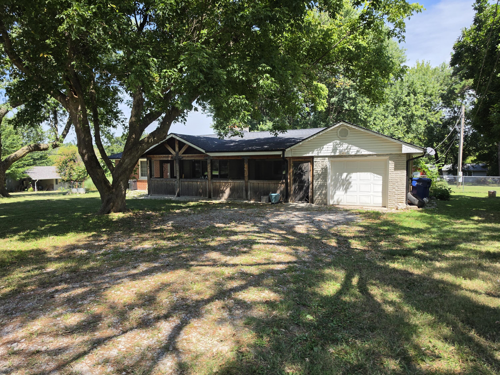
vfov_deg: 58.9
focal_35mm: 23
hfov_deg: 73.9
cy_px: 188
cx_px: 250
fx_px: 332
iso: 64
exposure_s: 1/3177
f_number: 1.4
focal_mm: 6.5
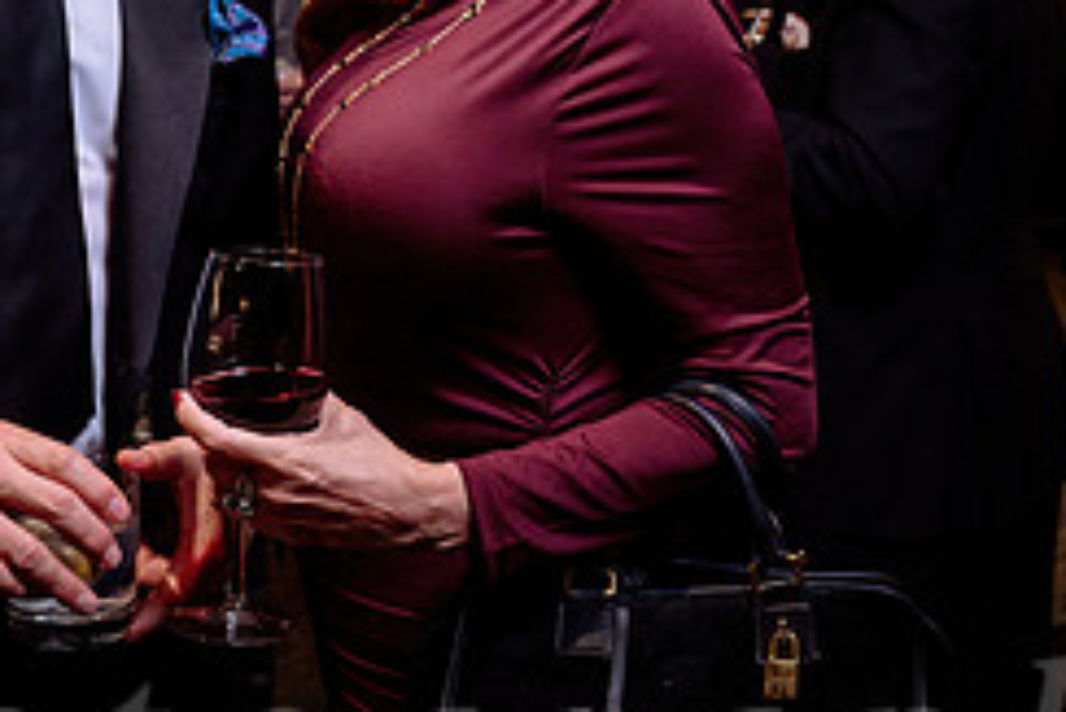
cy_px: 72
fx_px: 1926
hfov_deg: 30.9
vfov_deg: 20.5
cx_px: 502
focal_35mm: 65
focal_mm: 25
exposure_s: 1/40
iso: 800
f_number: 4
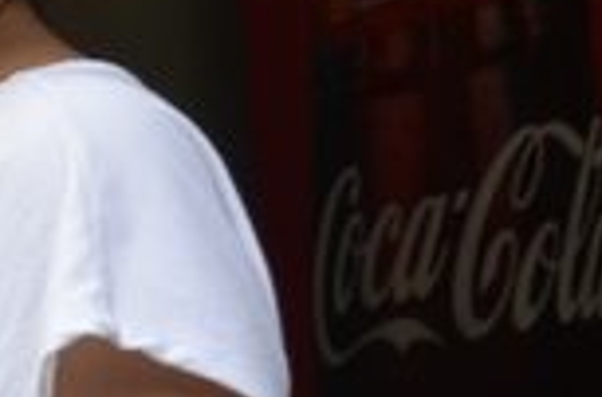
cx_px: -826
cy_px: 295
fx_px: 4718
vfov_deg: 4.8
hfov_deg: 6.9
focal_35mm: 283
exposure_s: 1/200
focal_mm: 32
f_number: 7.1
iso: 320
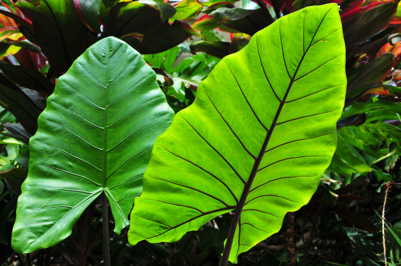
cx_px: 200
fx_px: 534
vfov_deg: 28.0
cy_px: 133
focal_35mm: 48
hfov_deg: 41.2
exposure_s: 1/125
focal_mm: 32
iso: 200
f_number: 9
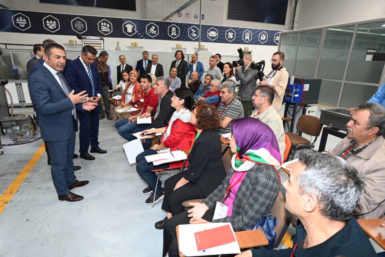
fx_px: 214
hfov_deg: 84.0
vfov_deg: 61.9
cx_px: 192
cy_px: 128
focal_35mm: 20
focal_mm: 20
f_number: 6.3
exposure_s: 1/60
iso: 1400
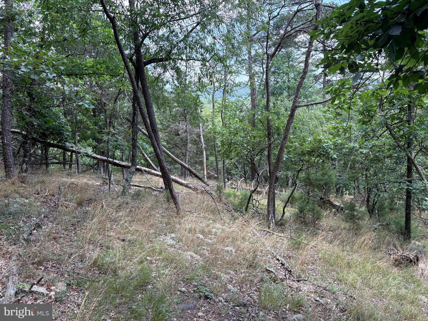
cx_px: 214
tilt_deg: -7.1
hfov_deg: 67.3
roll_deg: +3.4
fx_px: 321
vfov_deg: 53.1
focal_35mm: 26
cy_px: 160
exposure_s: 1/468
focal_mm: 5.96
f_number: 1.6
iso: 64
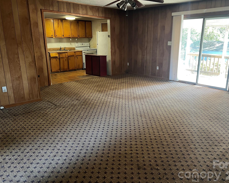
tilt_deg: -15.5
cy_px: 89
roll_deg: +0.0
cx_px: 126
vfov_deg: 51.5
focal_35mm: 28
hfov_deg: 62.1
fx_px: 190
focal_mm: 5.7
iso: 320
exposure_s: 1/60
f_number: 1.5
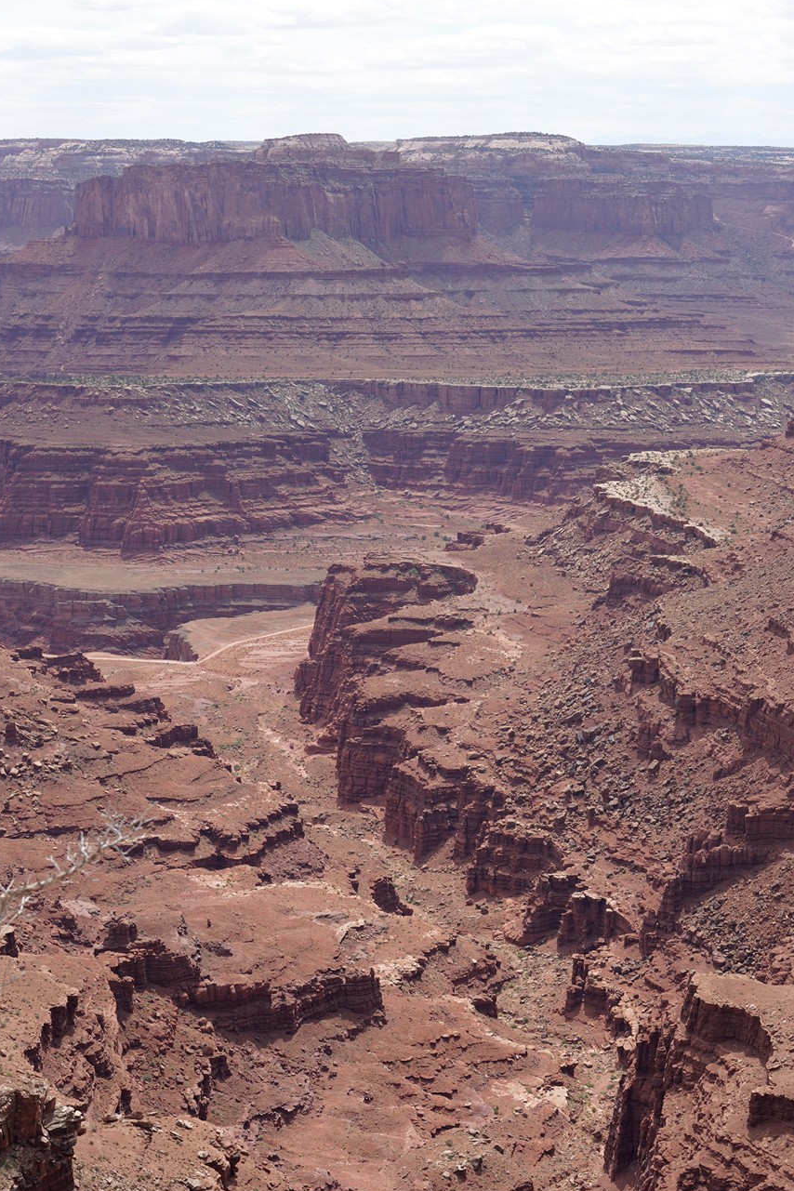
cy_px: 595
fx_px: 2117
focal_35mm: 64
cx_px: 460
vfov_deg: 31.4
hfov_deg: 21.2
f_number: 13
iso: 100
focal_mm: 41
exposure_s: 1/100
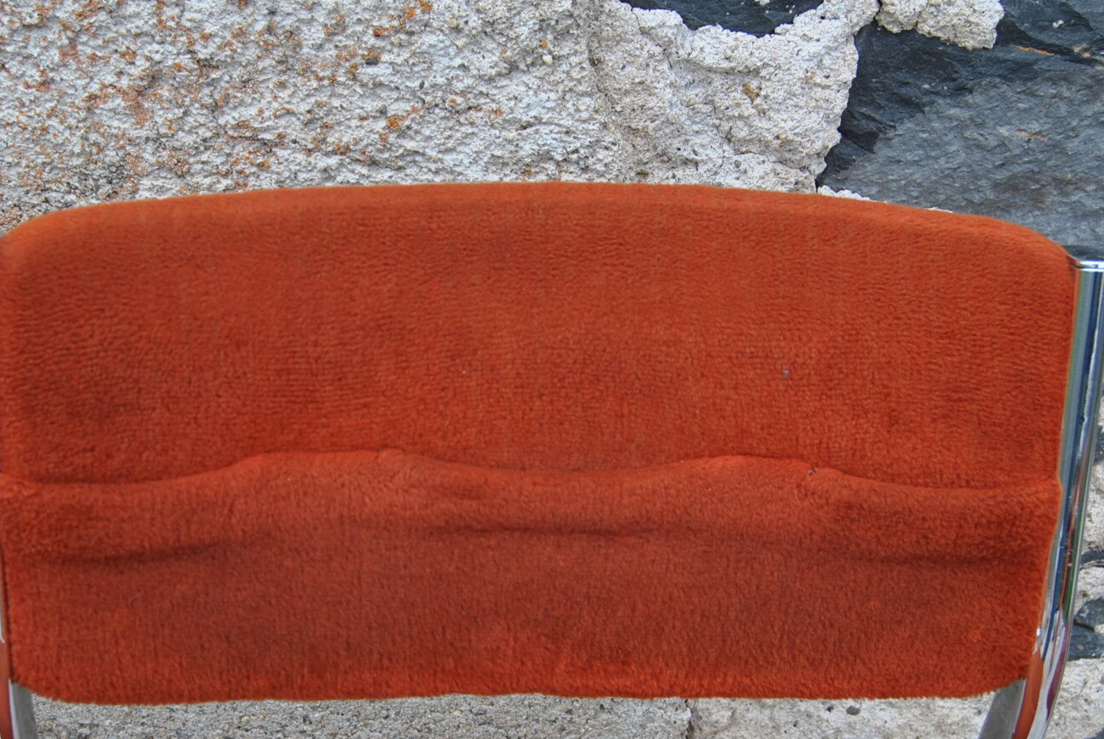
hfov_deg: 34.3
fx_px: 1780
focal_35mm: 58
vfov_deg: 23.4
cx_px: 436
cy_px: 479
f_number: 6.3
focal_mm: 26
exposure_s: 1/160
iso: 100
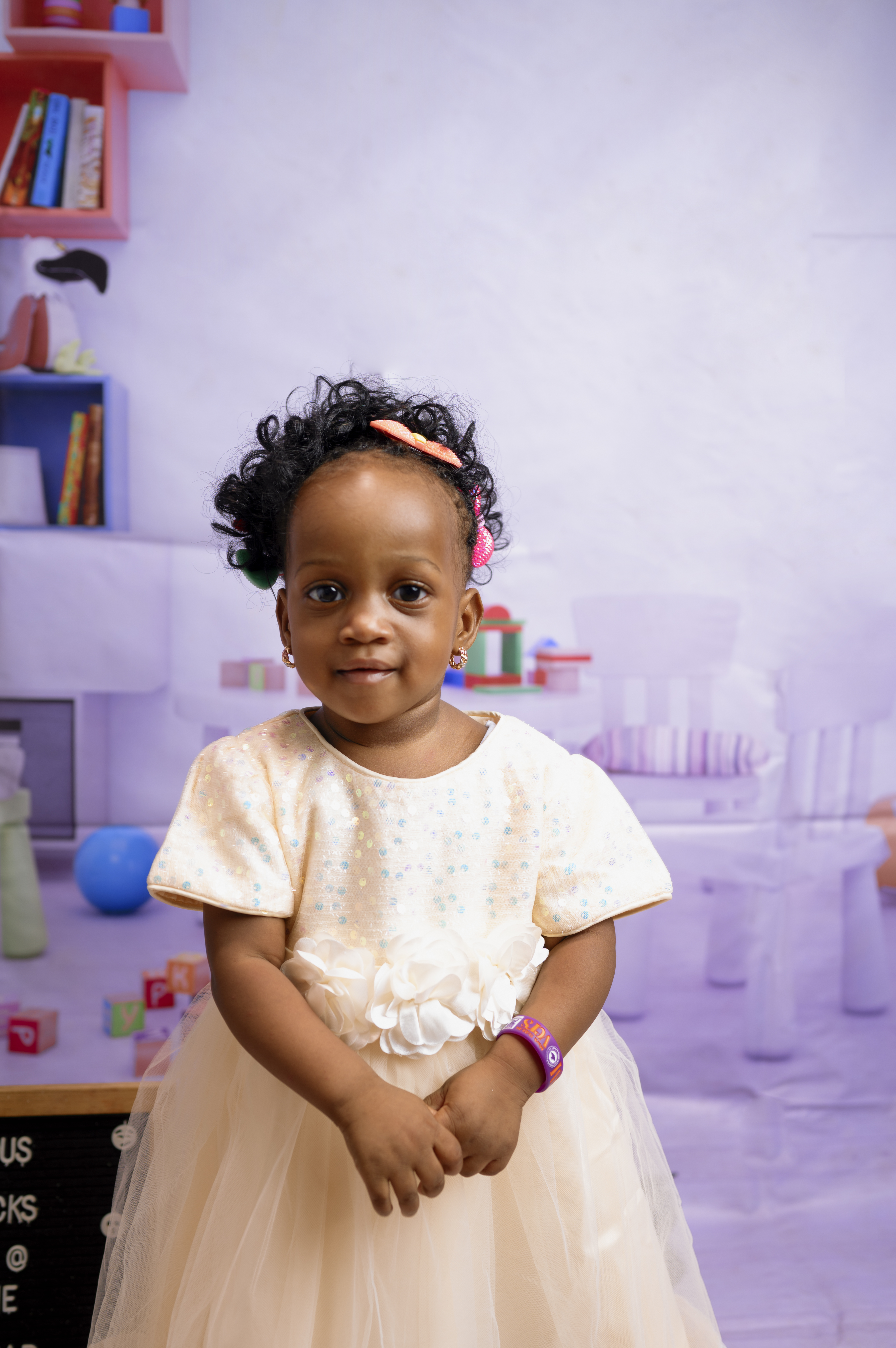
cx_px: 448
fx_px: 1308
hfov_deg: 37.8
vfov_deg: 54.5
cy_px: 674
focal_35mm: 35
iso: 64
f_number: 3.2
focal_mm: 35
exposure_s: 1/160
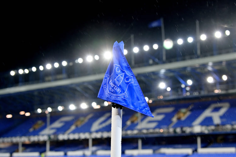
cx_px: 118
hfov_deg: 28.8
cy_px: 78
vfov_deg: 19.5
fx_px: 459
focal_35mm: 70
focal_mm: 70
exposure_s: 1/200
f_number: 4.5
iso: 640
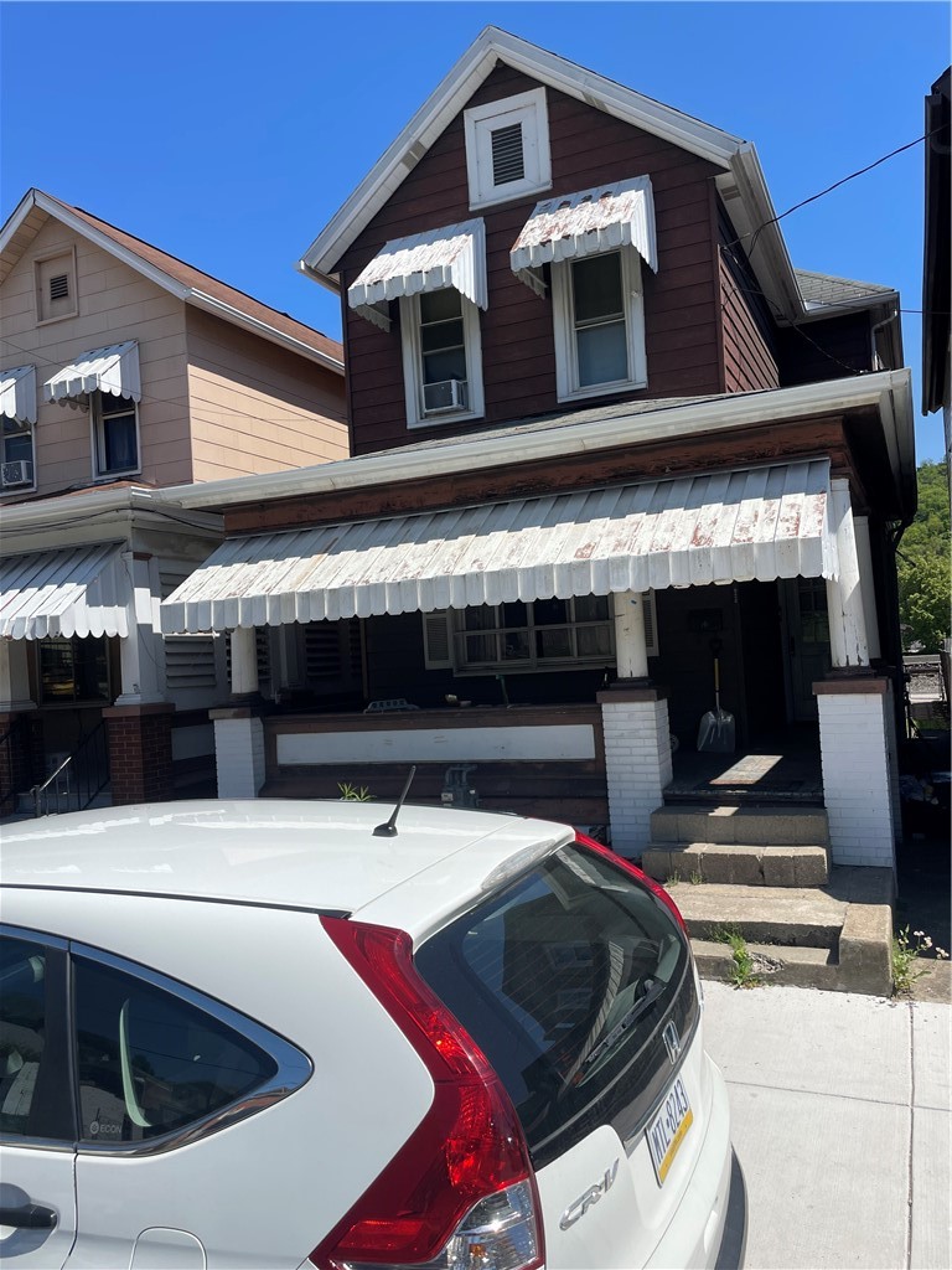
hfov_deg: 53.1
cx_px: 476
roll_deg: +3.4
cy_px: 635
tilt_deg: +1.0
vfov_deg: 67.3
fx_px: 953
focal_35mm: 26
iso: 32
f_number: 1.6
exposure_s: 1/5051
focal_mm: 4.2
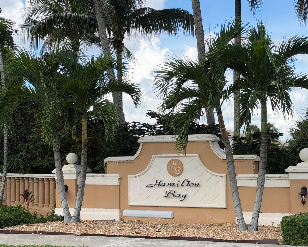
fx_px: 593
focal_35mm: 65
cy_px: 141
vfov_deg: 23.5
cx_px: 173
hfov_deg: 29.1
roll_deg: +0.2
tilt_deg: +1.9
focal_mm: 6.93
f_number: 1.8
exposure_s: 1/2525
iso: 80
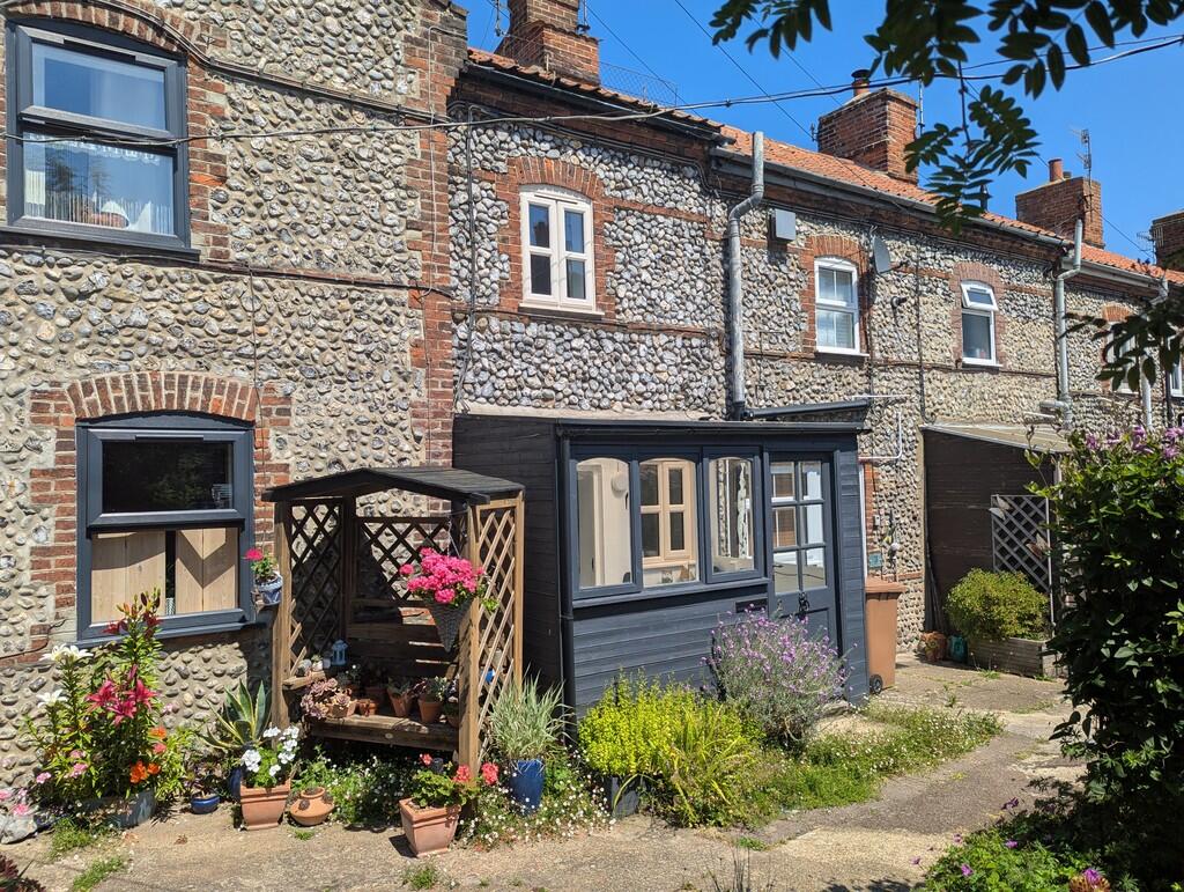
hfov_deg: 71.5
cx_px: 592
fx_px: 822
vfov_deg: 56.9
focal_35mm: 24
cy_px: 446
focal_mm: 6.81
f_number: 1.85
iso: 44
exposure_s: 1/2137
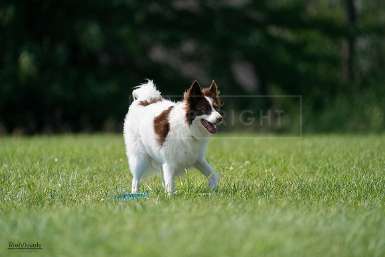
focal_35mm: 600
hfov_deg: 3.4
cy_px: 128
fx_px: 6418
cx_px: 192
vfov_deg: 2.3
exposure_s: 1/4000
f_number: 6.3
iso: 800
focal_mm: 600
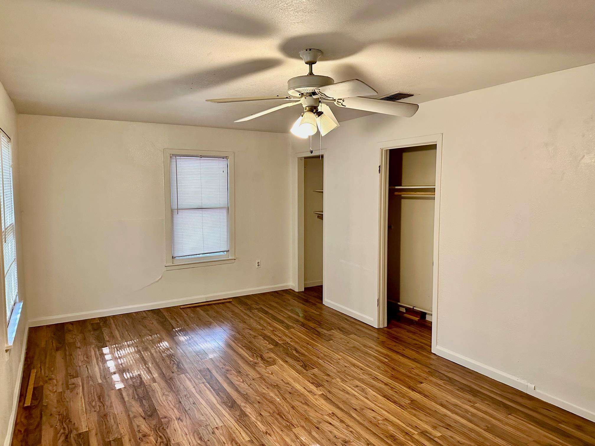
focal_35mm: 24
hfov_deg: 71.6
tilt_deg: -4.0
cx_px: 298
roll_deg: +0.0
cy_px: 223
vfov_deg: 56.8
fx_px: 413
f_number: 1.78
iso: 500
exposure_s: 1/60
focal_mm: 6.86
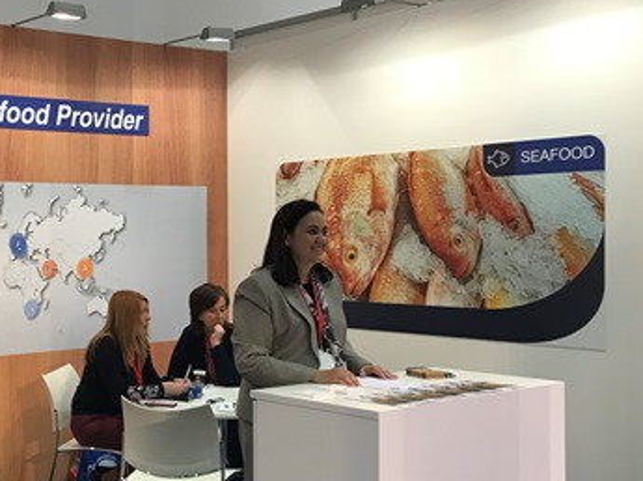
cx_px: 52
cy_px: 272
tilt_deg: +0.6
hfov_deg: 34.6
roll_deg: +1.1
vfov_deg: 28.0
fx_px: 965
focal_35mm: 52
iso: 40
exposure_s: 1/33
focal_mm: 3.99
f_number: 1.8
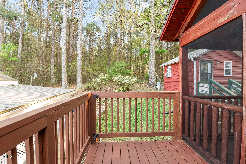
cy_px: 82
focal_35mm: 15
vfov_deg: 77.2
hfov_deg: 100.4
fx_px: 102
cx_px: 123
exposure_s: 1/25
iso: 400
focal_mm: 15
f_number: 7.1
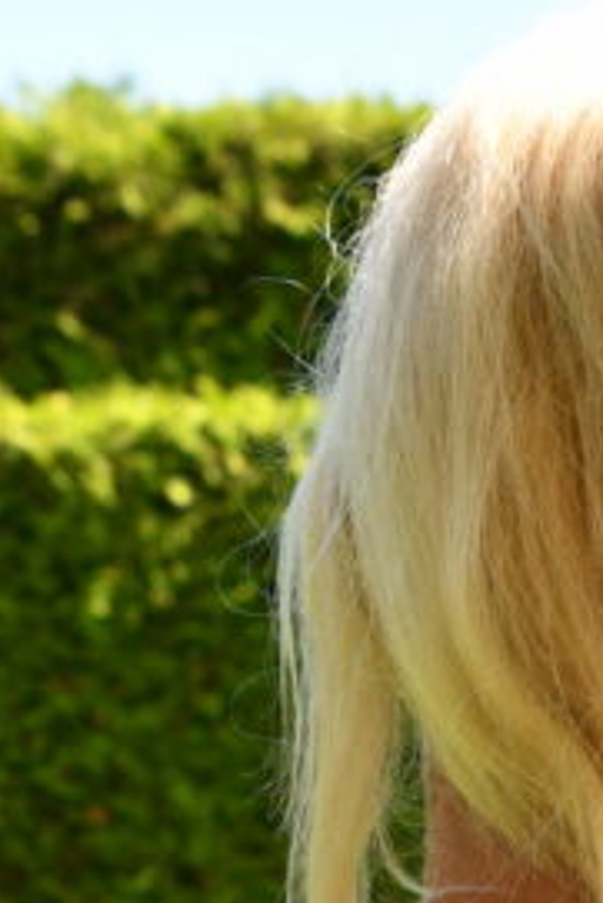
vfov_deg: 11.2
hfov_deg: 8.1
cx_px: 833
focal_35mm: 166
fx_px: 4165
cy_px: 1779
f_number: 5.6
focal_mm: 30
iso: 100
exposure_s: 1/125
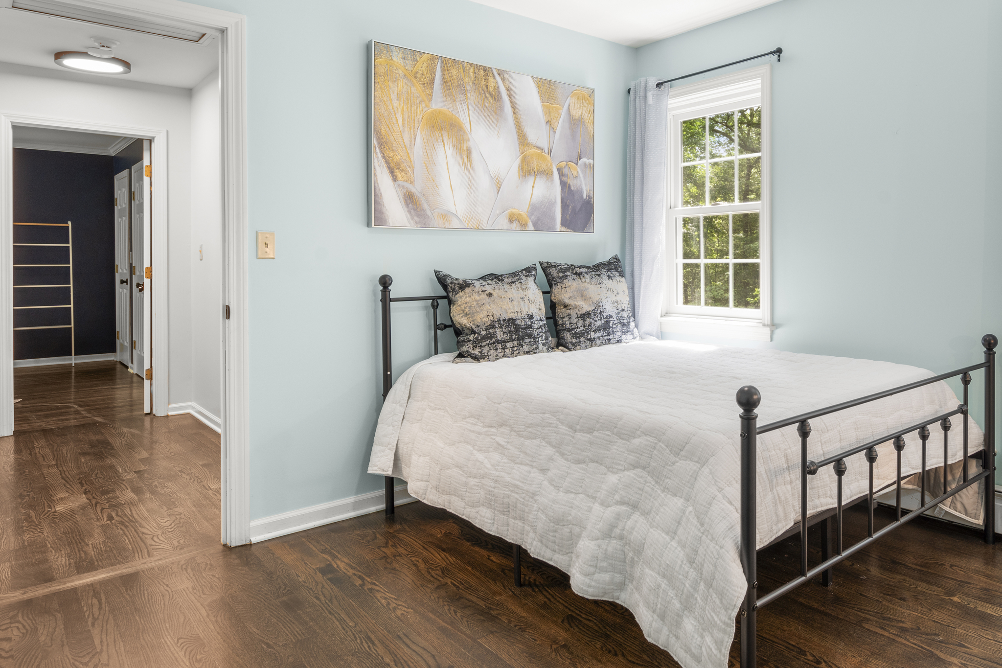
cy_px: 261
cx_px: 677
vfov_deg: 52.7
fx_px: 668
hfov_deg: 71.3
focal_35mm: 24
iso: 200
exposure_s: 1/1.25
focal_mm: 16
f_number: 9
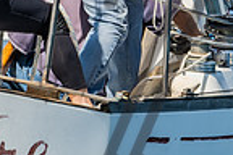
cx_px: 28
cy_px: -186
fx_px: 3462
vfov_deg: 2.6
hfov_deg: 3.9
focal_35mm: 535
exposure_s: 1/320
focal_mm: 90
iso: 160
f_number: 6.3
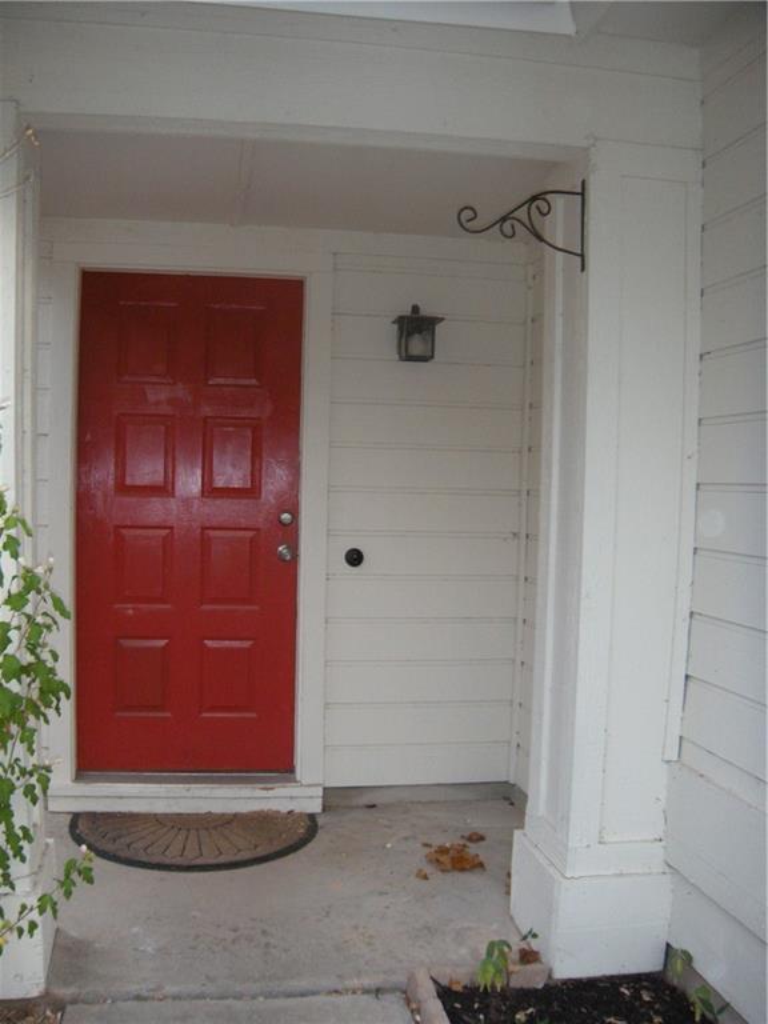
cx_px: 384
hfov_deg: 40.7
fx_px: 1035
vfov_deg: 52.6
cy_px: 512
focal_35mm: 35
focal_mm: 5.9
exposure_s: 1/54.1
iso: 200
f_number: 3.8
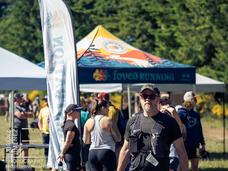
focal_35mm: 180
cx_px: 114
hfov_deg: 11.0
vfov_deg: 8.2
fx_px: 1186
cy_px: 86
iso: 200
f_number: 2.8
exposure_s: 1/2000
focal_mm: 90
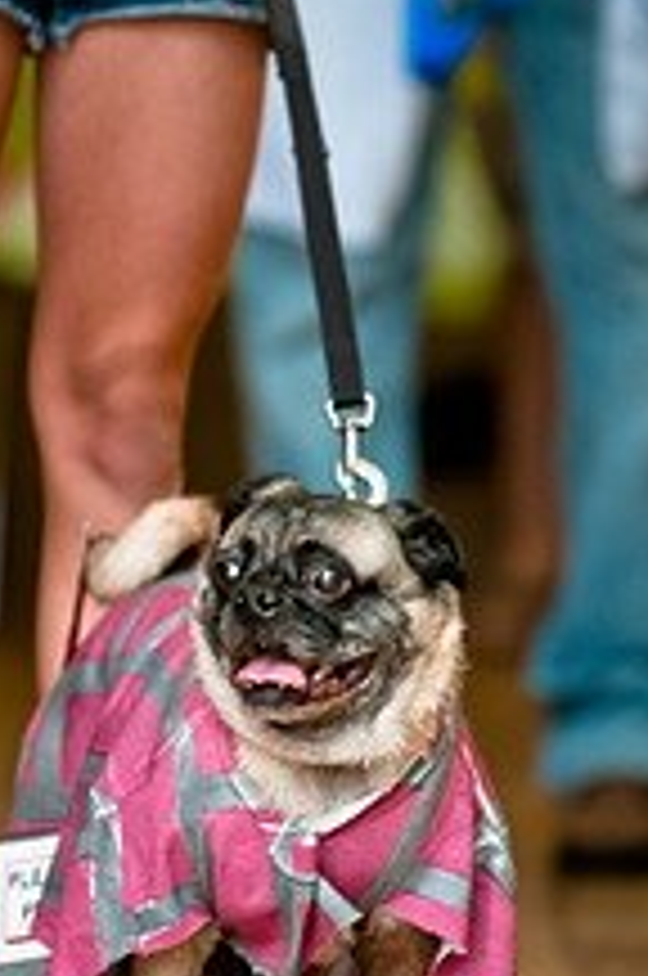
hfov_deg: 2.5
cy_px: 589
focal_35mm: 545
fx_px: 14762
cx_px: 182
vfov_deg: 3.8
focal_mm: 175
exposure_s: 1/200
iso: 200
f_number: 2.8
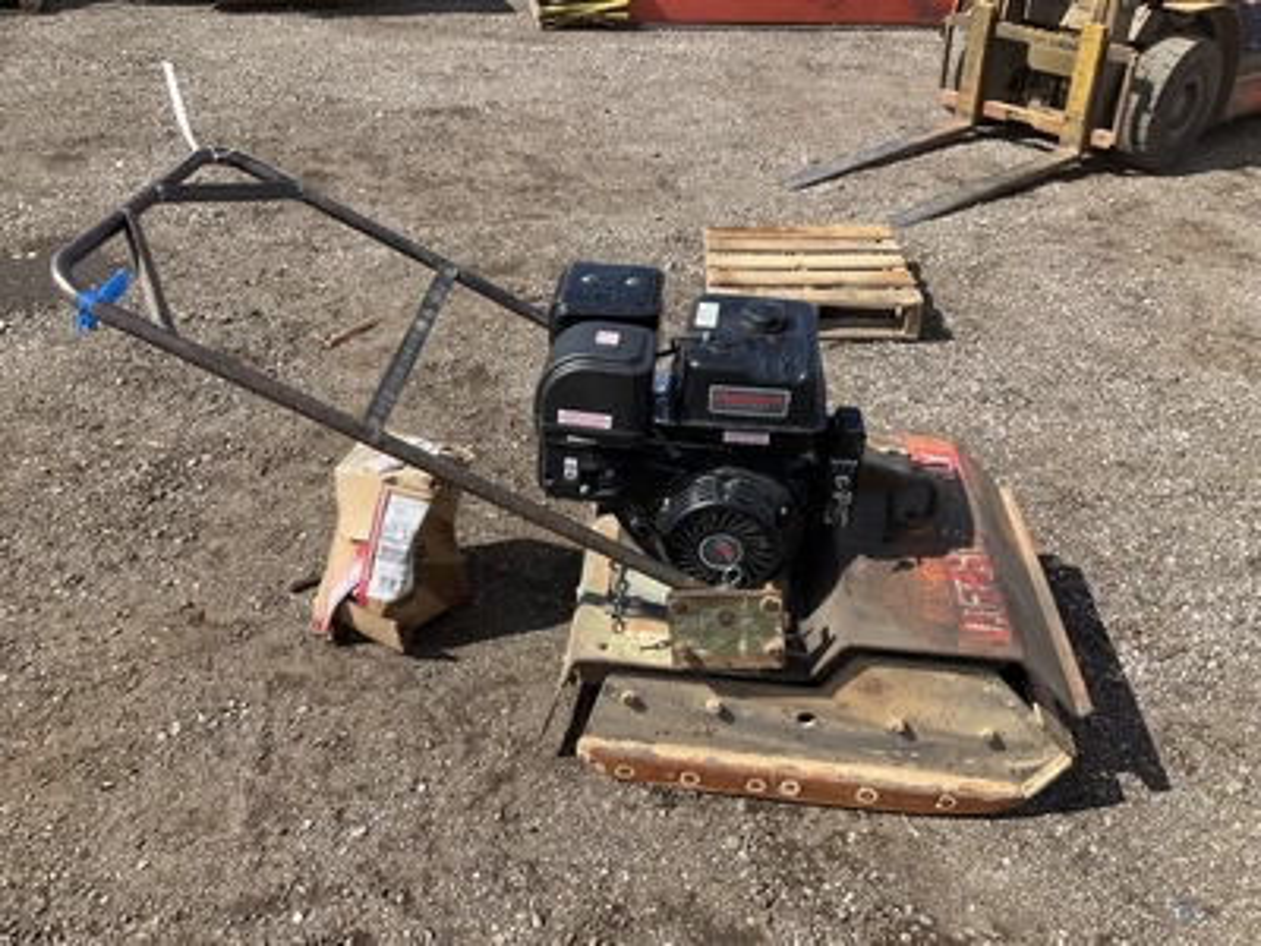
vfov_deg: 48.2
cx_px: 630
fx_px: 1056
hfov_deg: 61.7
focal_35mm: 29
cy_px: 473
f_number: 1.8
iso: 25
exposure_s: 1/1250
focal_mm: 3
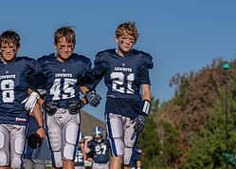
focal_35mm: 122
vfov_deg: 11.8
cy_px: 111
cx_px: 32
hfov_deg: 16.2
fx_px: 818
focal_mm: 50
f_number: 2.2
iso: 100
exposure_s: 1/5000
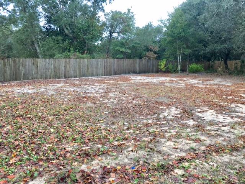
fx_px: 205
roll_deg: -0.7
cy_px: 92
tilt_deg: -7.2
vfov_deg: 48.2
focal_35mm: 29
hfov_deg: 61.7
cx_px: 122
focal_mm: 4.15
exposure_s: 1/60
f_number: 2.2
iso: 32
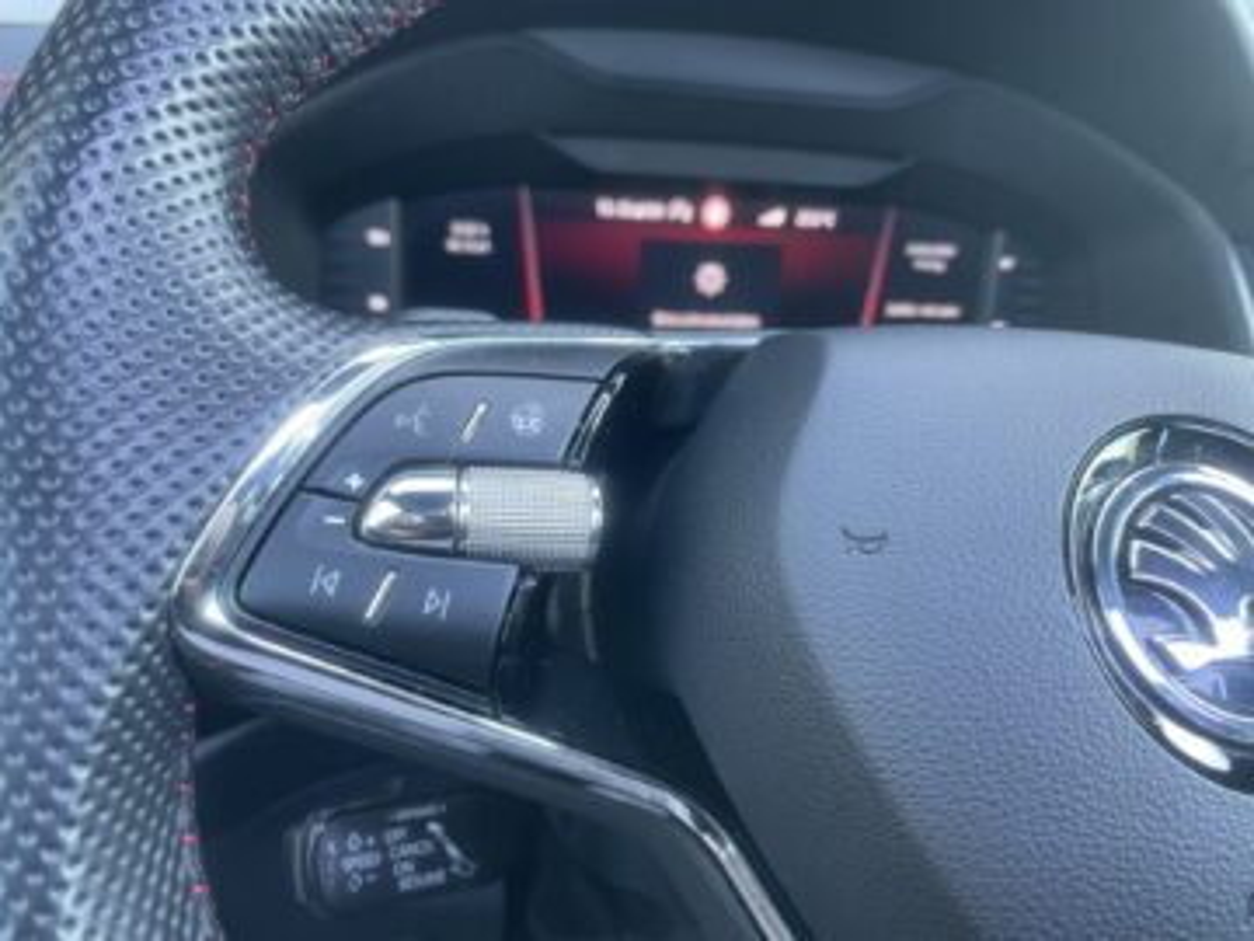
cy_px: 470
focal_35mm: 26
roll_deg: -3.8
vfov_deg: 53.1
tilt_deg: -17.7
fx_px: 942
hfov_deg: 67.3
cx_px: 627
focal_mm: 4.2
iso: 125
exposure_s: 1/64
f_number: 1.6
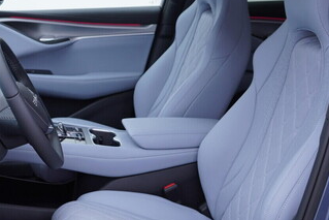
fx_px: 567
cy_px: 135
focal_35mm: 62
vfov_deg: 21.9
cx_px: 102
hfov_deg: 32.0
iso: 125
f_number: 3.2
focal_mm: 24
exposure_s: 1/50
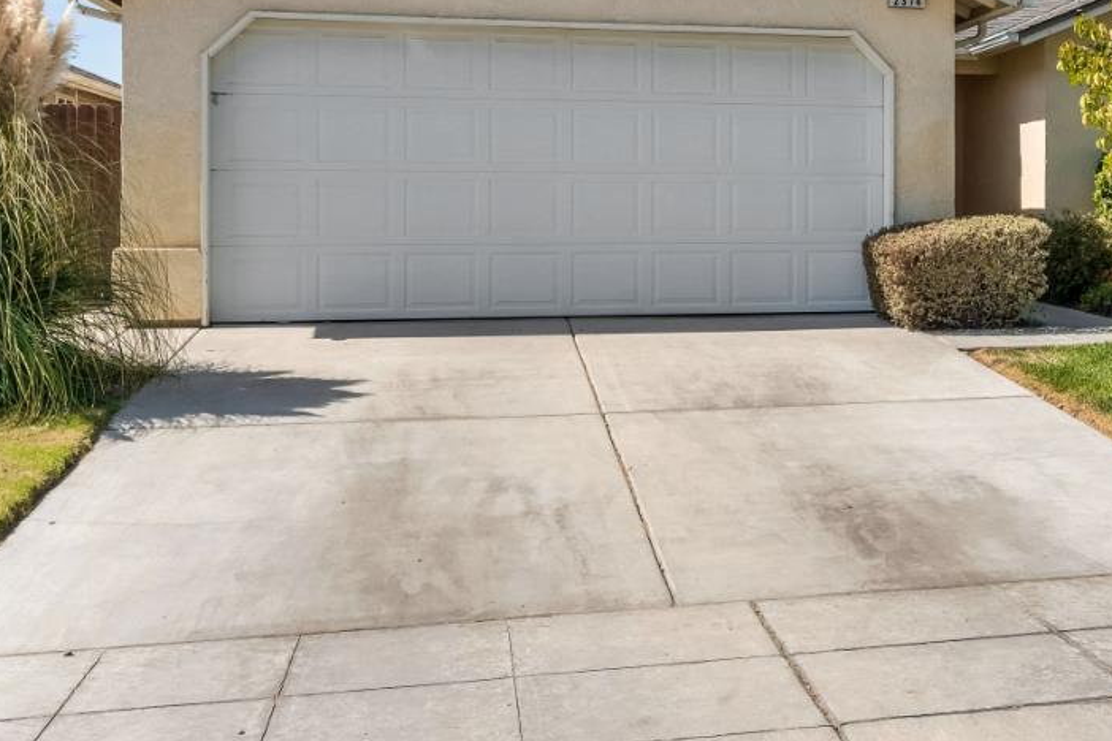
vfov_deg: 28.4
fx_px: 1452
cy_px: 217
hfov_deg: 40.3
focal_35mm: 47
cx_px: 876
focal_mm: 22
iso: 640
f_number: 7.1
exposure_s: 1/1600
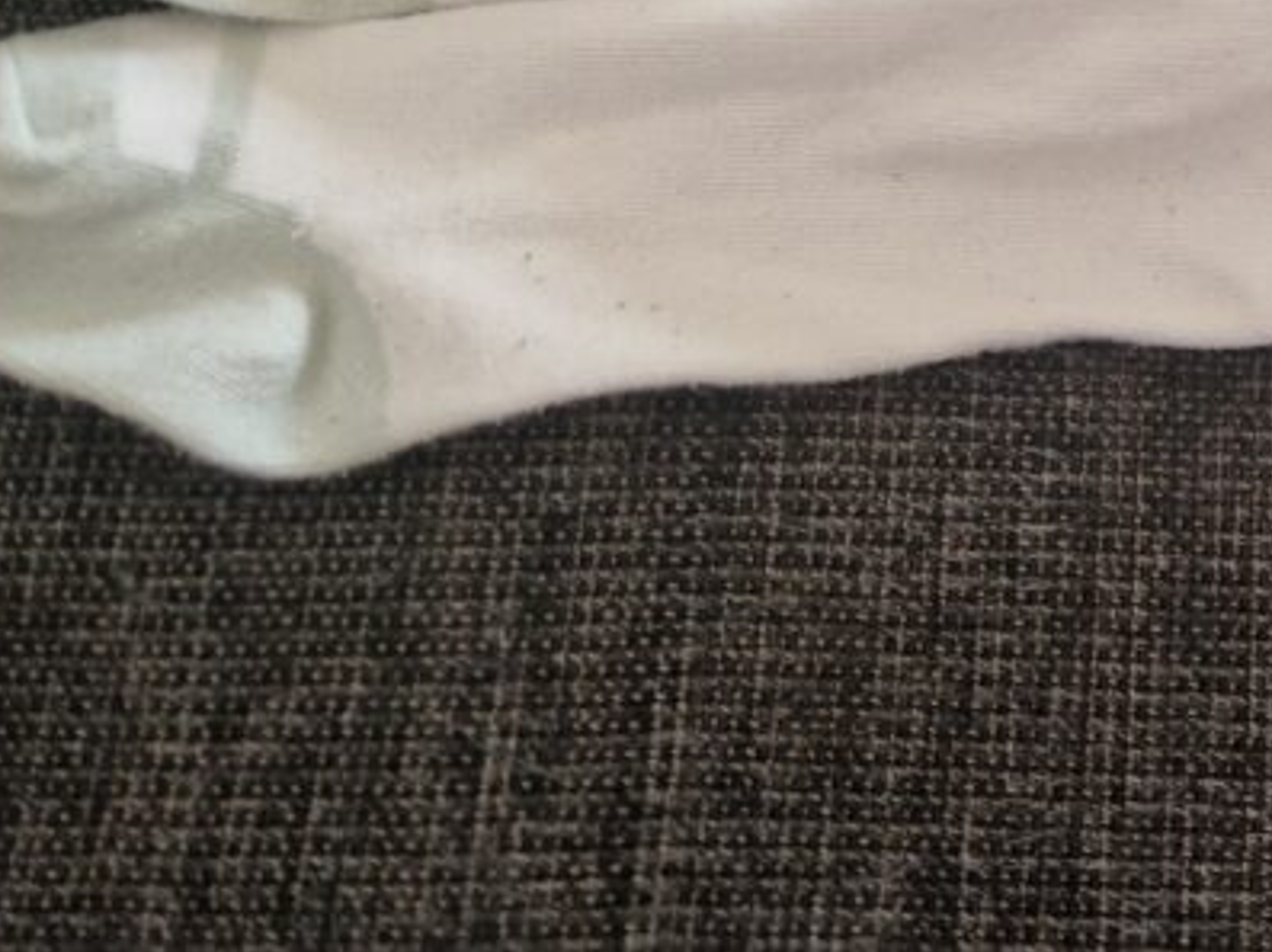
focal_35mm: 58
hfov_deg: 30.2
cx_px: 1355
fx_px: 2129
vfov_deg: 22.8
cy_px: -244
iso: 50
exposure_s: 1/100
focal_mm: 5.4
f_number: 1.8
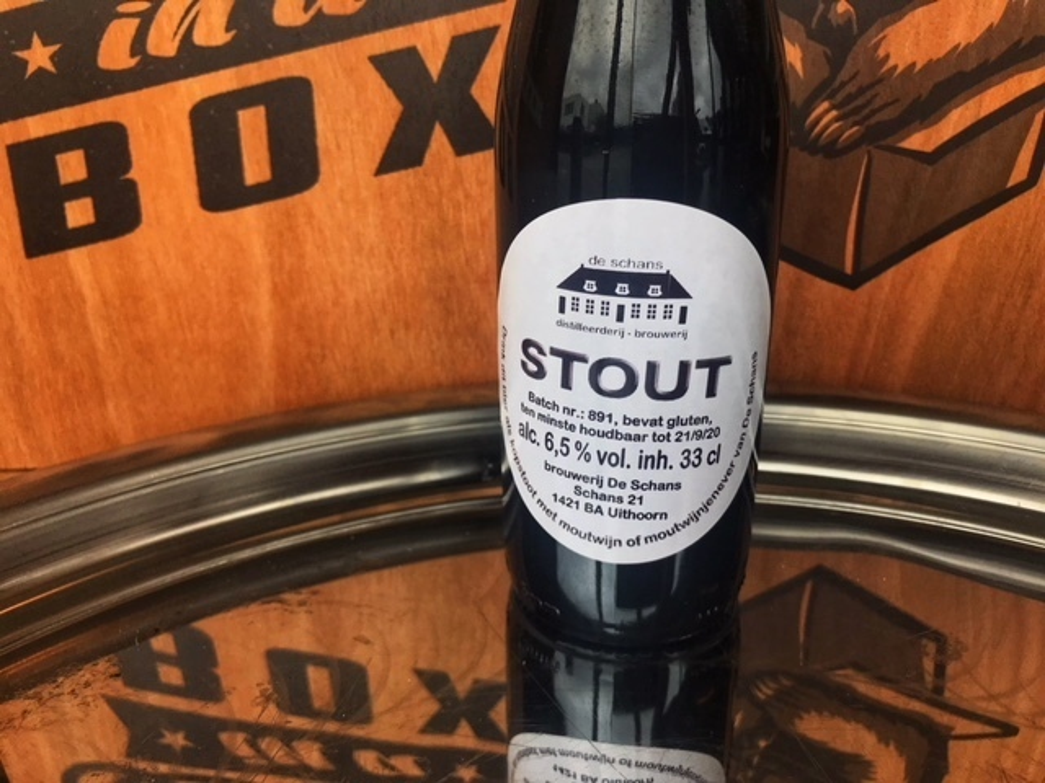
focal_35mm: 28
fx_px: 845
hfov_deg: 63.4
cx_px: 522
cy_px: 392
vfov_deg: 49.7
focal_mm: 3.99
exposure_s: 1/772
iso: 20
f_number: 1.8
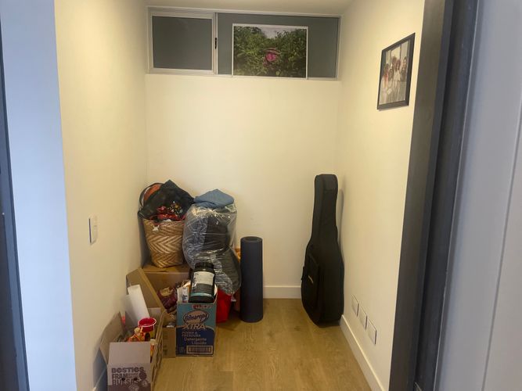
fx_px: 392
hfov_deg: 67.3
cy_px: 196
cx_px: 261
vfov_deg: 53.0
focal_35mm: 26
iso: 125
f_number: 1.6
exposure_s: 1/80
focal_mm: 4.2
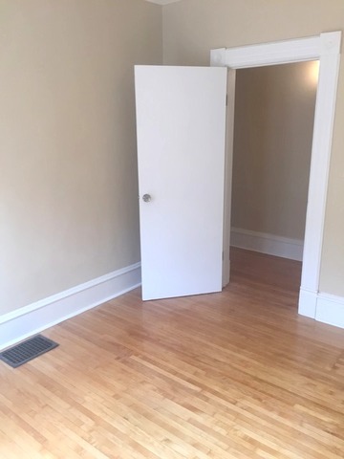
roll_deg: +0.7
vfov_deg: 61.7
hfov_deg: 48.2
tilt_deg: -14.7
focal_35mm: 29
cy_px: 230
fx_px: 384
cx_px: 172
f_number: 2.2
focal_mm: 4.15
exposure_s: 1/40
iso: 40
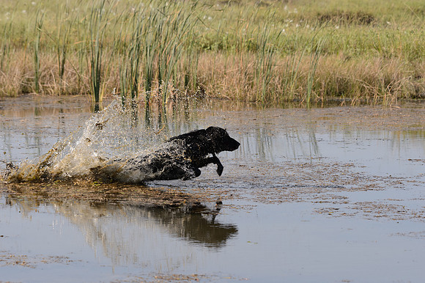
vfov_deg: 6.9
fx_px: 2360
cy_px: 142
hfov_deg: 10.3
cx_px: 212
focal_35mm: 200
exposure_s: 1/1600
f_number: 8
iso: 900
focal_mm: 200
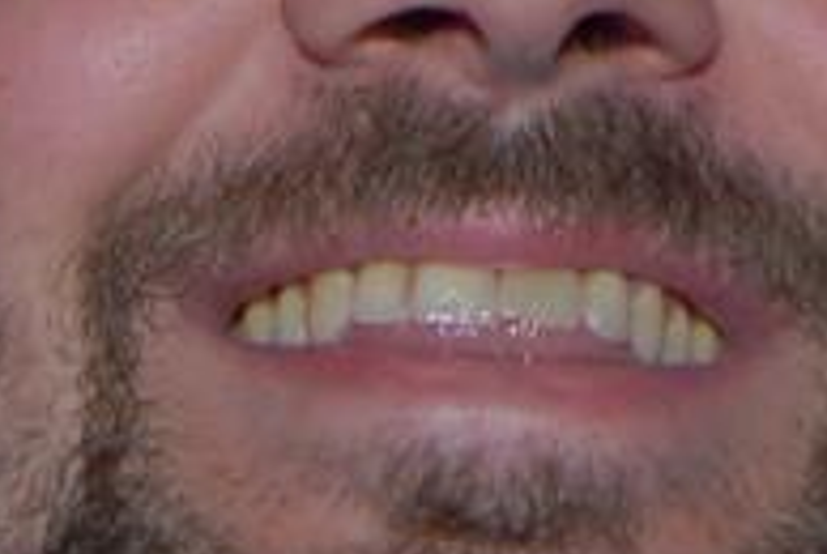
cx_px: 610
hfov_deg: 9.7
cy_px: -891
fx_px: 4877
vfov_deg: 6.2
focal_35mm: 212
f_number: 5.6
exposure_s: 1/6
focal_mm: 24
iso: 400
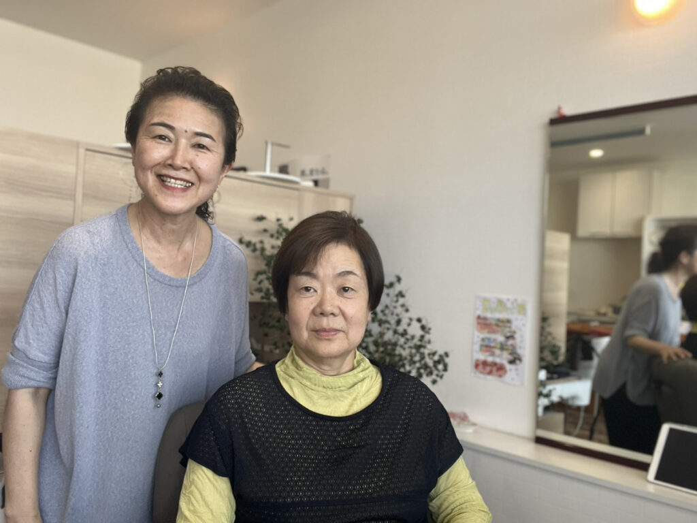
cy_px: 262
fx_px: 604
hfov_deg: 60.0
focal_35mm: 30
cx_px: 348
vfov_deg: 46.8
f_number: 2.2
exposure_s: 1/121
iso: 80
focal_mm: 2.71
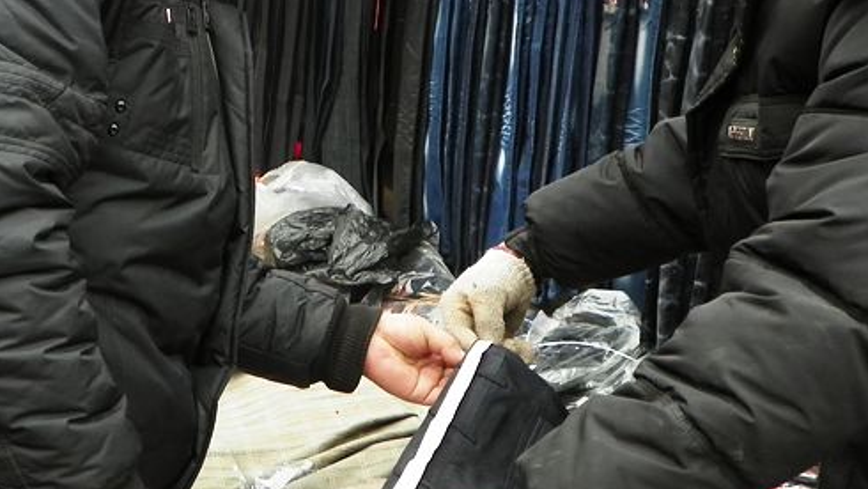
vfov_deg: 16.5
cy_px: 300
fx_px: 1681
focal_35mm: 73
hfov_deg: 28.6
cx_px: 248
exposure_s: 1/80
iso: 200
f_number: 3.2
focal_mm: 7.3
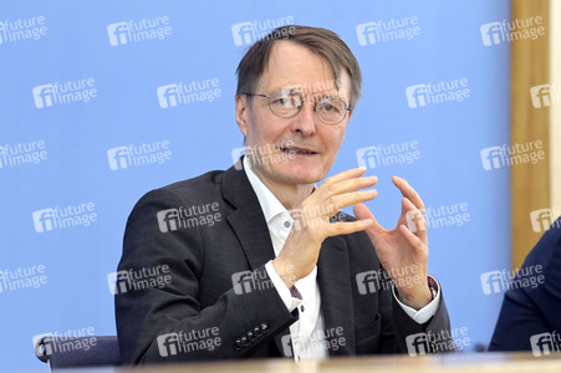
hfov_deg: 17.1
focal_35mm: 120
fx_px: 1869
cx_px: 280
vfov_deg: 11.4
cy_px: 186
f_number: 5
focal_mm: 120
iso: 4000
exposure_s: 1/640
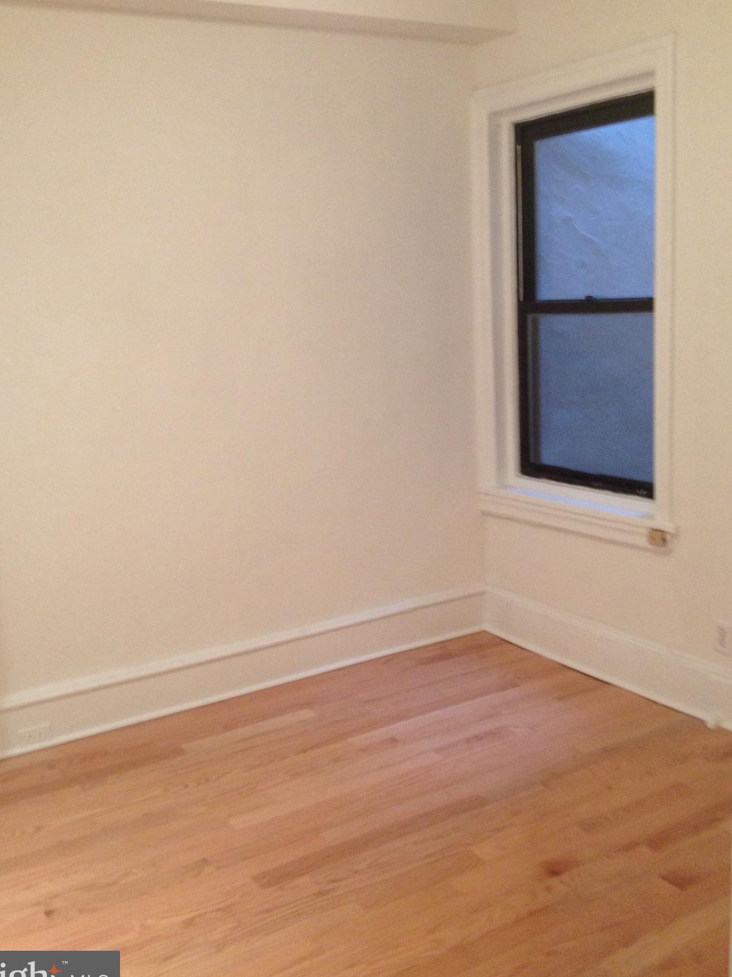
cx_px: 345
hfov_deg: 37.7
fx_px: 1072
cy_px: 477
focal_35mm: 38
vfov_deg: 49.0
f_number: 2.4
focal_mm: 4.28
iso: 200
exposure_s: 1/20
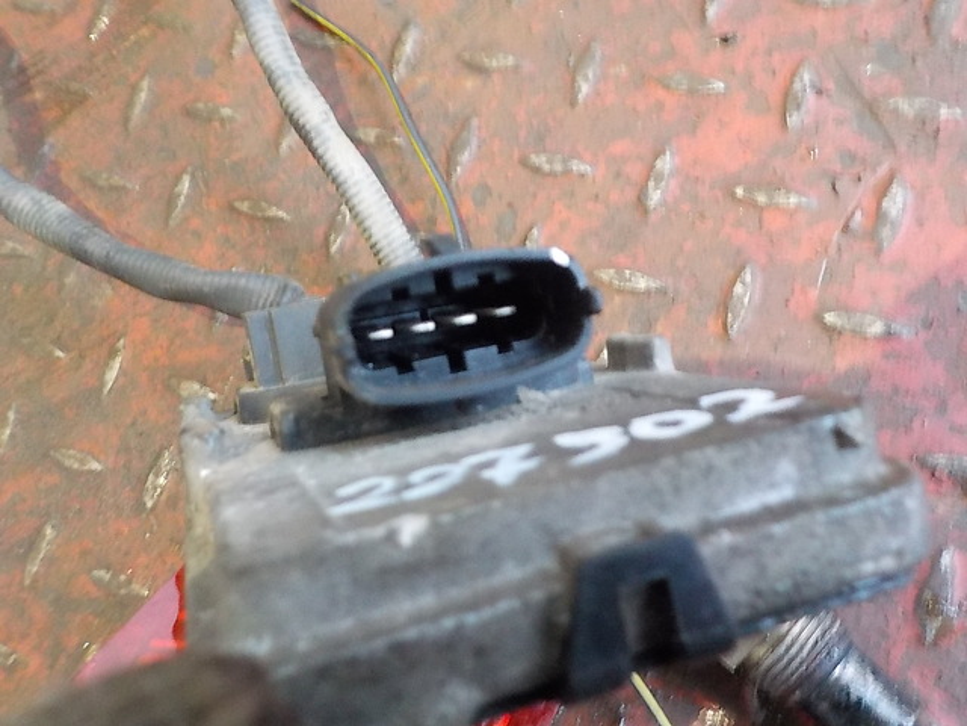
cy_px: 363
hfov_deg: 60.0
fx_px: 838
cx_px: 484
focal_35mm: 30
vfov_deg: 46.8
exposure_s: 1/8
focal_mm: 4.1
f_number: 3.3
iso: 800
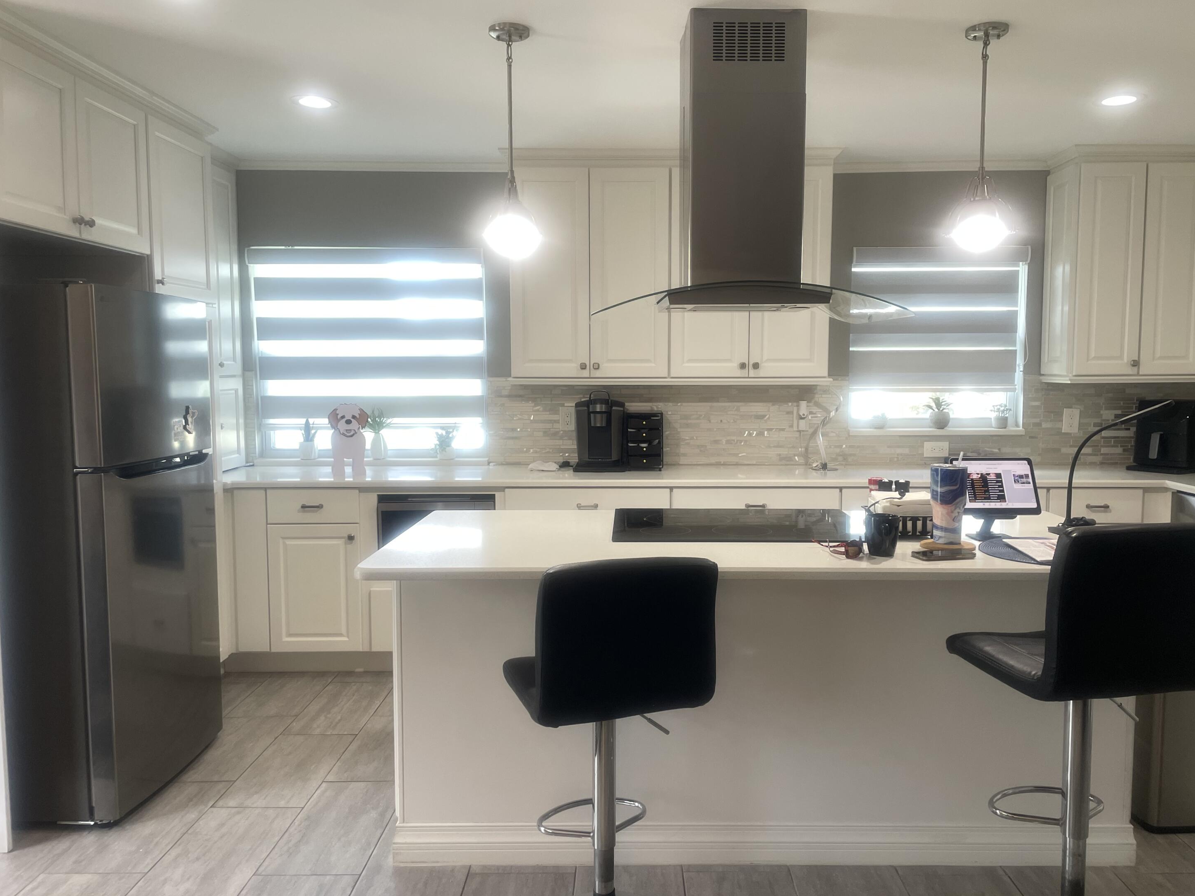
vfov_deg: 51.4
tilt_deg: -4.7
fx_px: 932
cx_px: 613
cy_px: 458
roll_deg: +0.3
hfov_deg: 65.3
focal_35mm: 27
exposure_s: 1/120
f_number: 1.6
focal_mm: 4.2
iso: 125
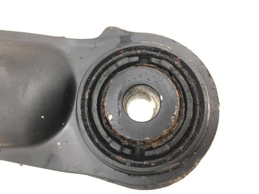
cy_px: 97
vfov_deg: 48.2
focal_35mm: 29
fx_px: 217
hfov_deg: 61.7
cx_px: 130
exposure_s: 1/50
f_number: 2.2
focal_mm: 4.15
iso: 25
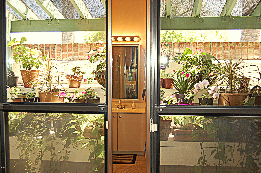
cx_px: 130
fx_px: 282
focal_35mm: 39
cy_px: 86
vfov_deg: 34.1
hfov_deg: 49.6
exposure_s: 1/60
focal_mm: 26
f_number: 4.2
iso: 400
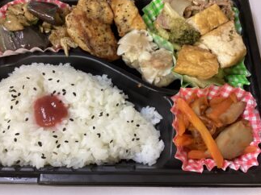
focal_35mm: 36
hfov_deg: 51.3
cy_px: 85
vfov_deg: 39.6
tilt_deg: -64.8
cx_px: 123
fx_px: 271
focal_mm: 3.3
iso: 250
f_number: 2.4
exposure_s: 1/60
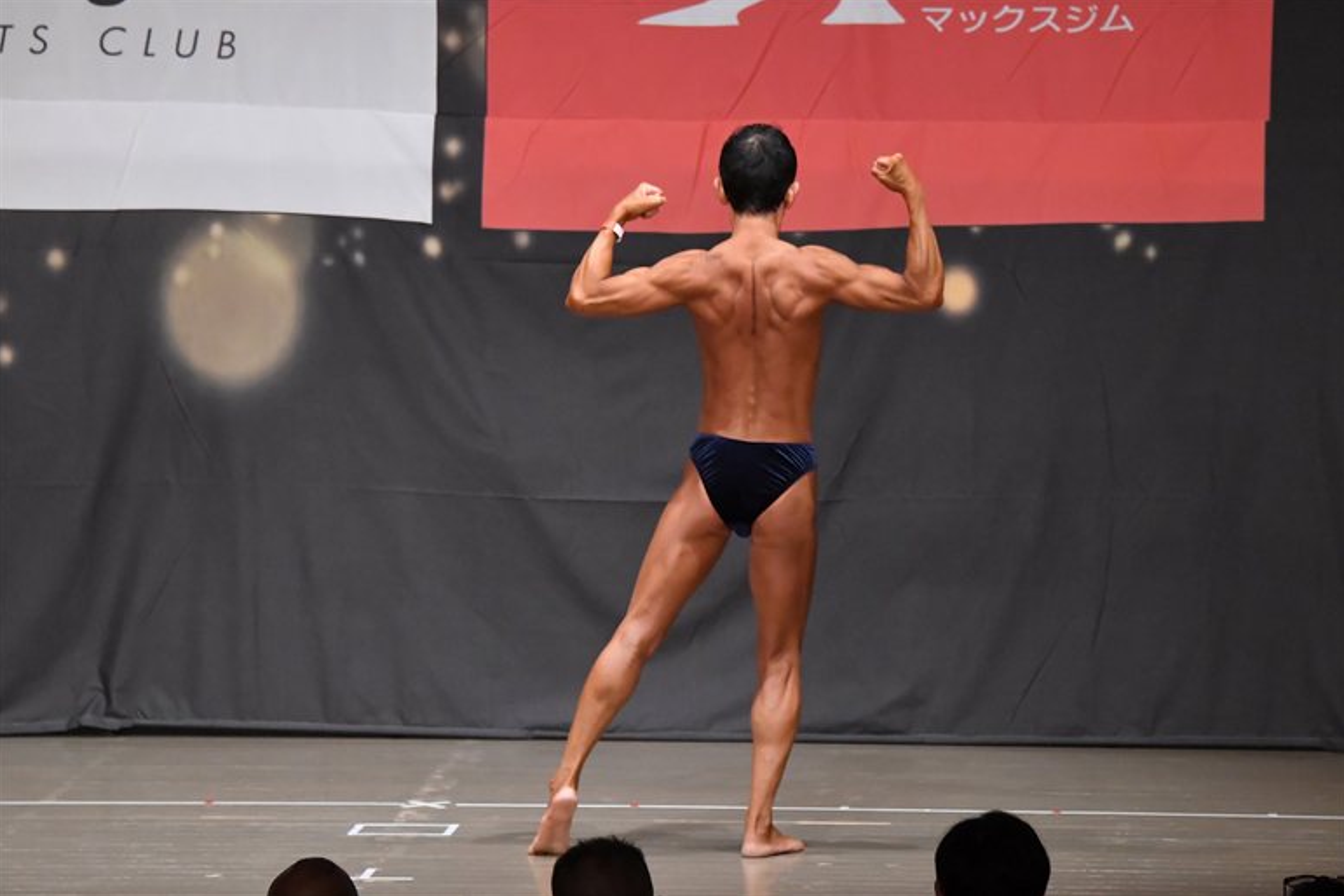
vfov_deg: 6.8
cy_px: 448
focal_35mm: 203
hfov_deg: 10.1
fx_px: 7578
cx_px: 674
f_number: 5.6
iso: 6400
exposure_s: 1/400
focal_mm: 135
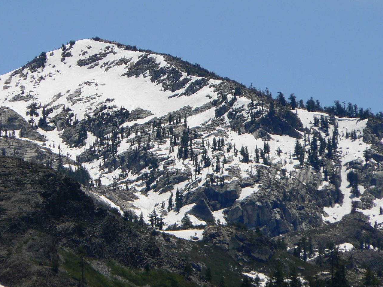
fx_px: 5399
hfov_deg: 4.1
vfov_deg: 3.0
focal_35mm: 488
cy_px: 150
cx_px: 171
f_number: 8
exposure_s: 1/640
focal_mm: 72
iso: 80
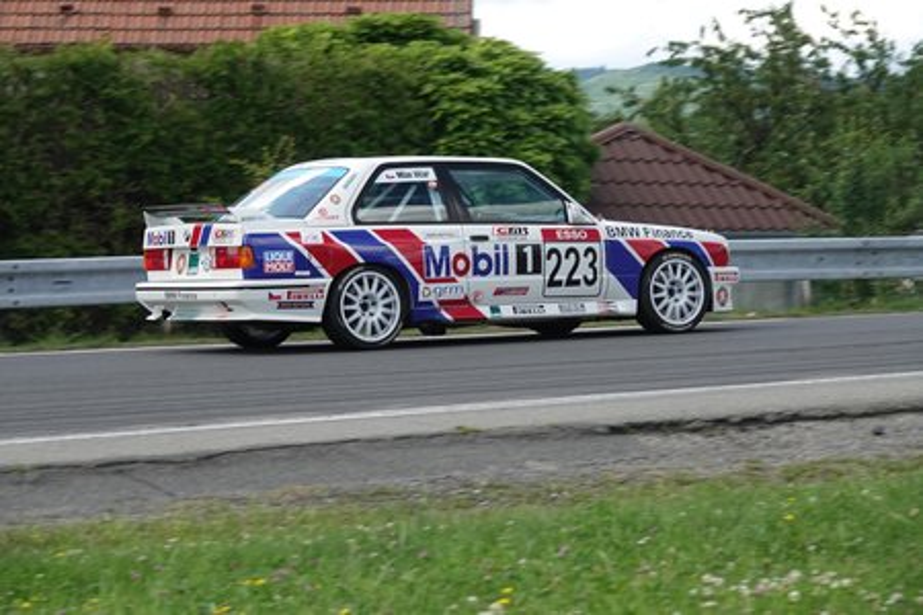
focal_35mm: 131
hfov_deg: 15.6
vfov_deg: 10.5
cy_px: 308
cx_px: 462
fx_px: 3358
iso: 250
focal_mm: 47.94
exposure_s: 1/800
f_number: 4
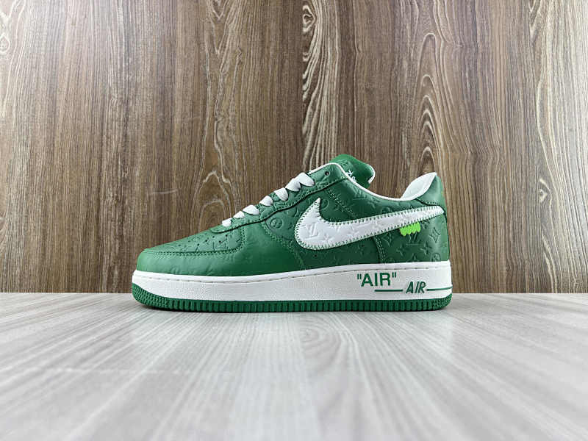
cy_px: 220
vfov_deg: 53.1
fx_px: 442
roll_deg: +0.3
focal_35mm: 26
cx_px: 294
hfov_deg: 67.3
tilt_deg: +3.5
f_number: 1.5
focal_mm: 5.7
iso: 40
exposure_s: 1/216
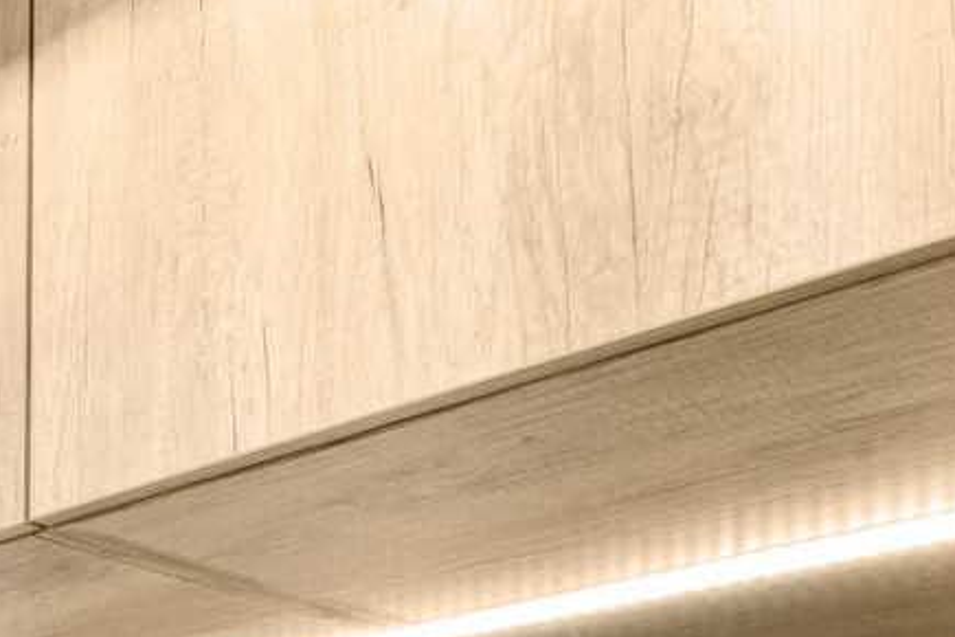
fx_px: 1830
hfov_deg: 27.2
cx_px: -57
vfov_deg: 16.8
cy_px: 1093
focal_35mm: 69
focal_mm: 20
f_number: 10
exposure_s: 1.6
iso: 100
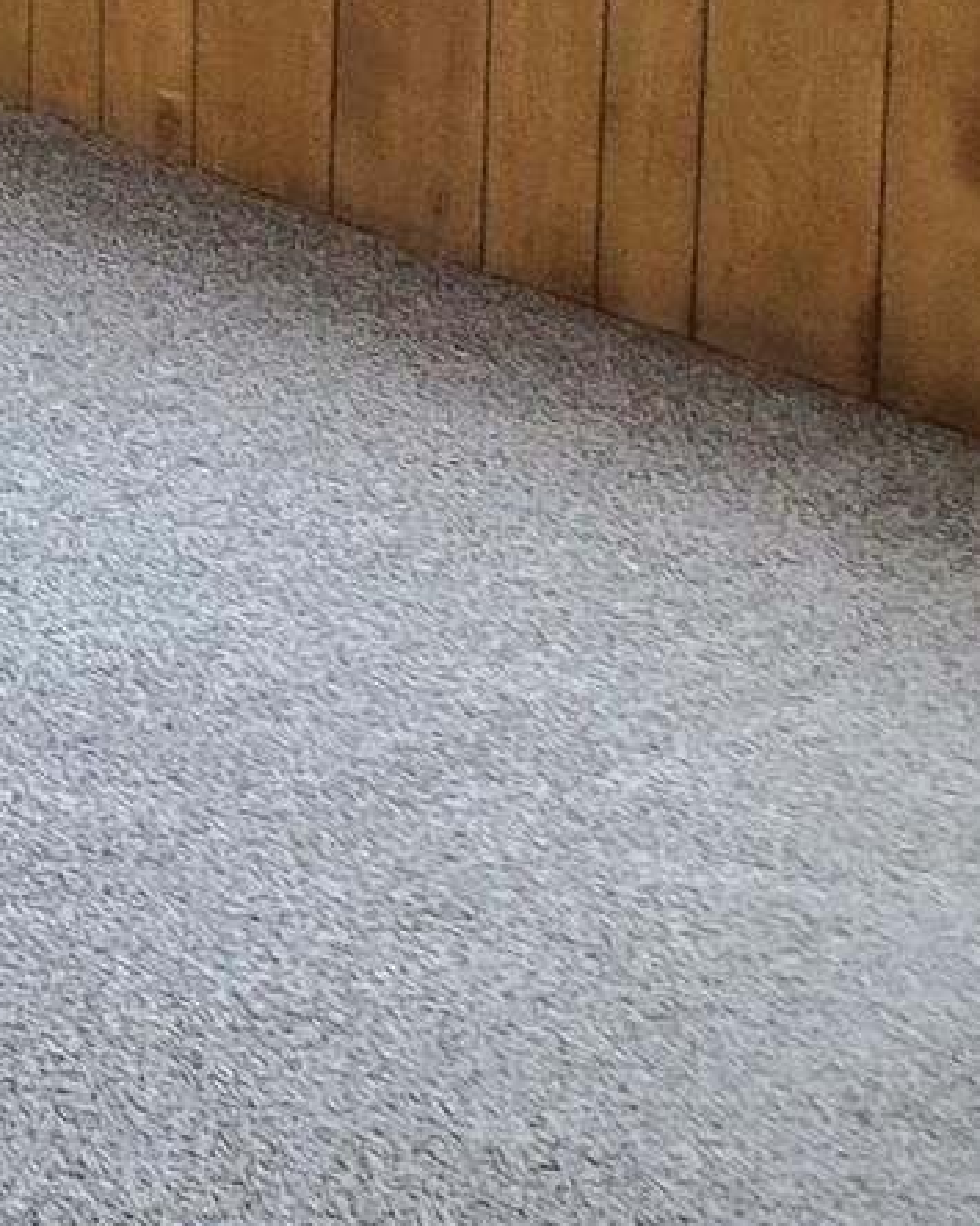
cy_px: -679
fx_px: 4243
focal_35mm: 117
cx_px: -1767
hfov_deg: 10.3
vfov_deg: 15.1
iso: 250
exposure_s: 1/50
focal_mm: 4.3
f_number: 2.4
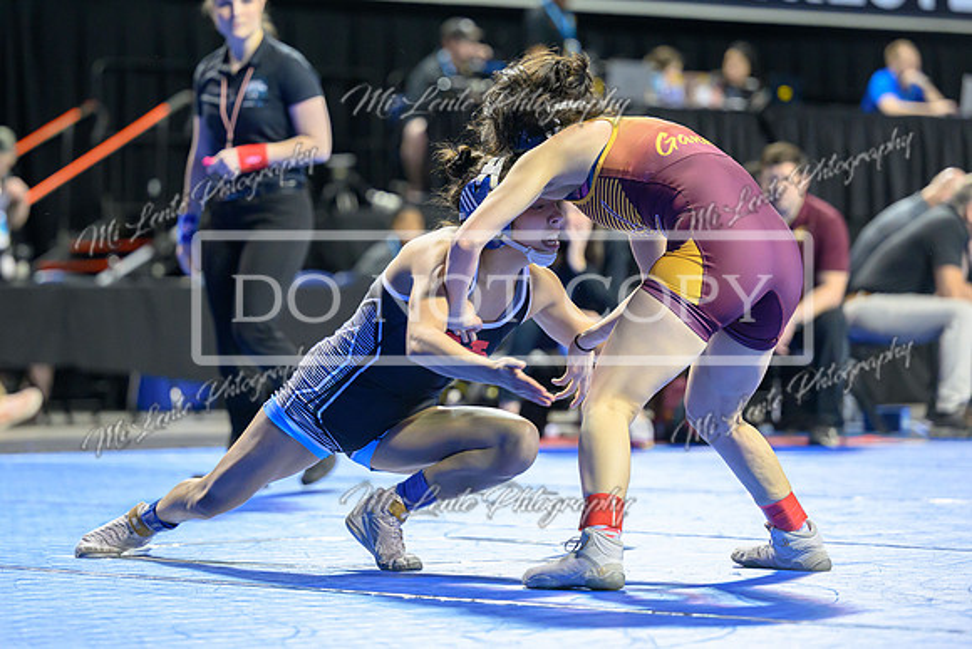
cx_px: 369
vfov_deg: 8.8
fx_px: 4225
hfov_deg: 13.1
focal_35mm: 156
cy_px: 248
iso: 3200
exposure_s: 1/800
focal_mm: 120
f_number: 2.8
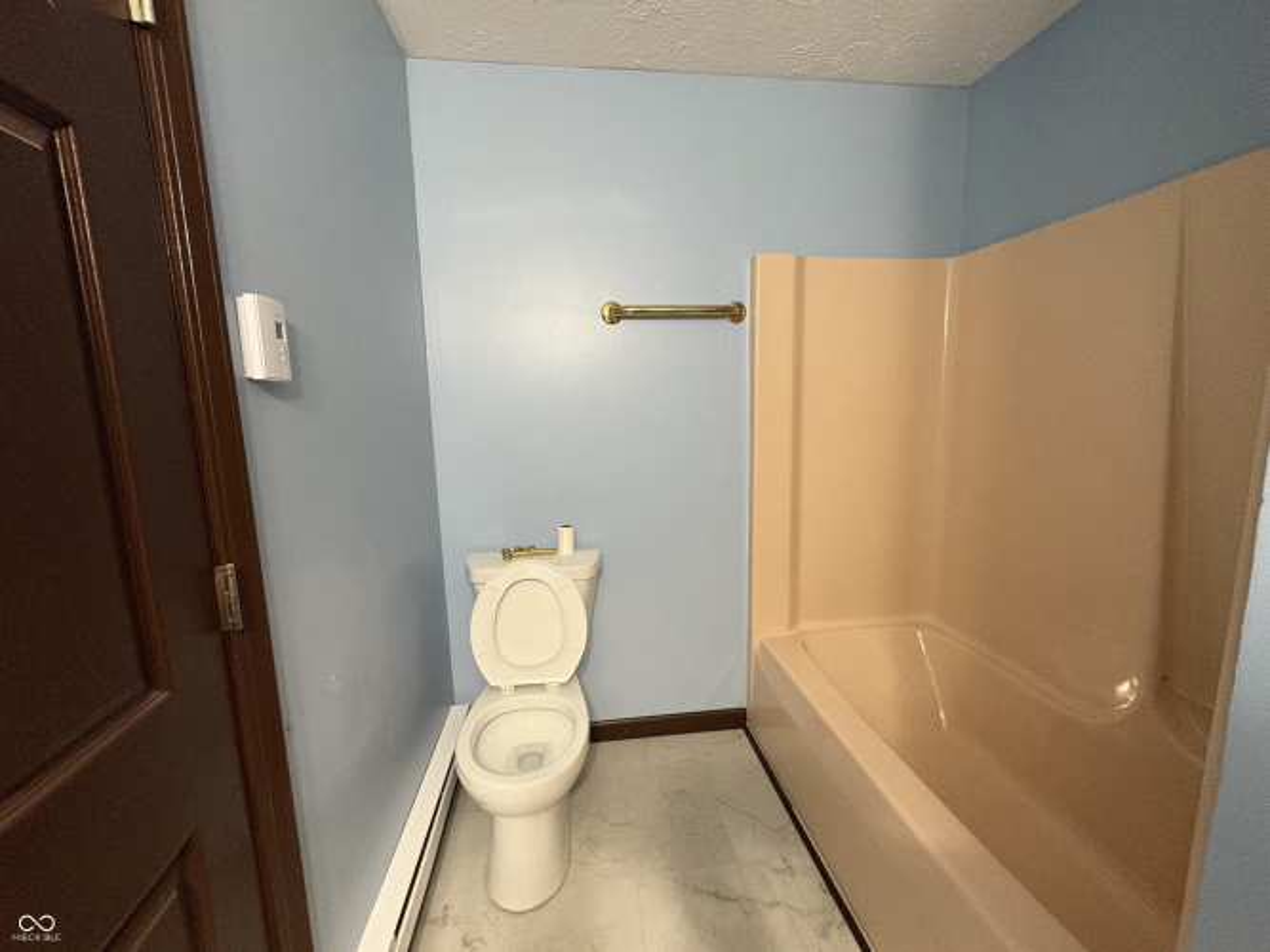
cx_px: 635
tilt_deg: -8.8
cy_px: 476
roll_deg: +1.4
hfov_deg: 102.1
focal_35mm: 14
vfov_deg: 85.7
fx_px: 514
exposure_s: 1/60
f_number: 2.2
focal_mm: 2.22
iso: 500
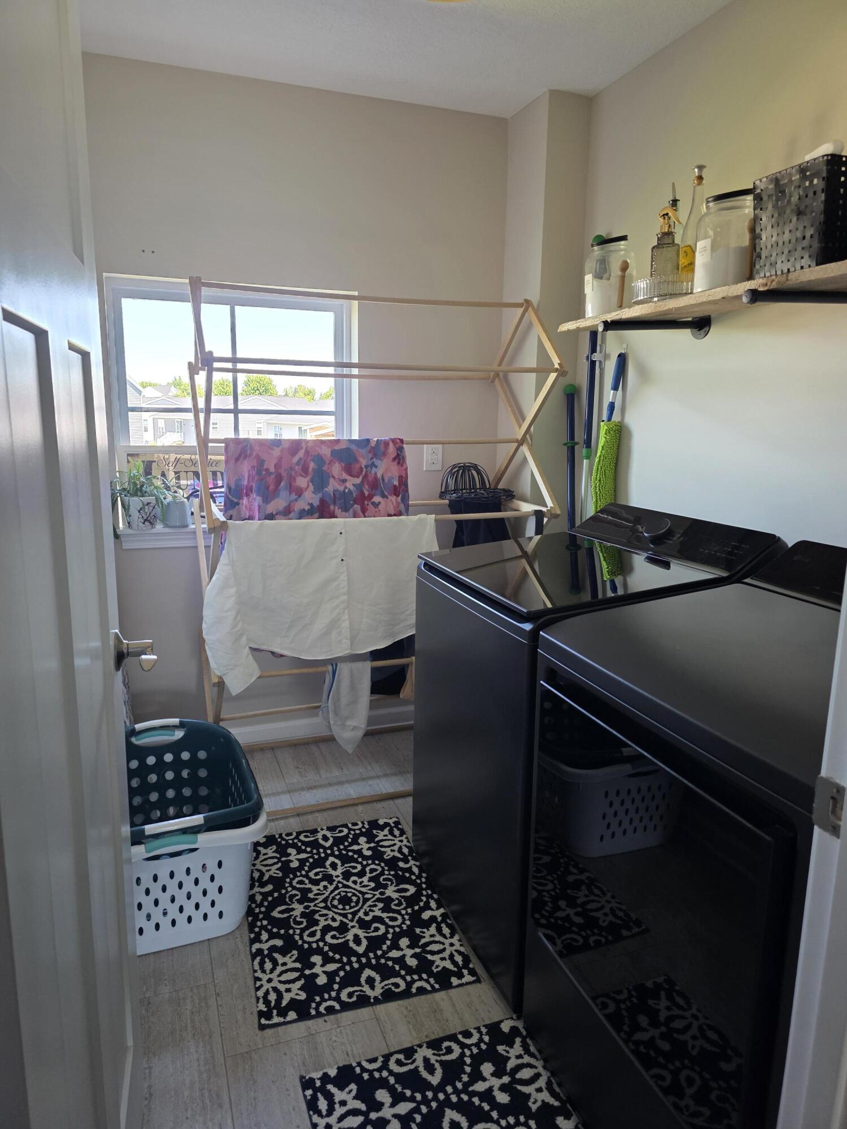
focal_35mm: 23
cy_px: 564
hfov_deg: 58.9
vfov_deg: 73.9
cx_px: 424
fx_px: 750
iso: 320
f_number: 1.7
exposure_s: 1/120
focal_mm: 6.3
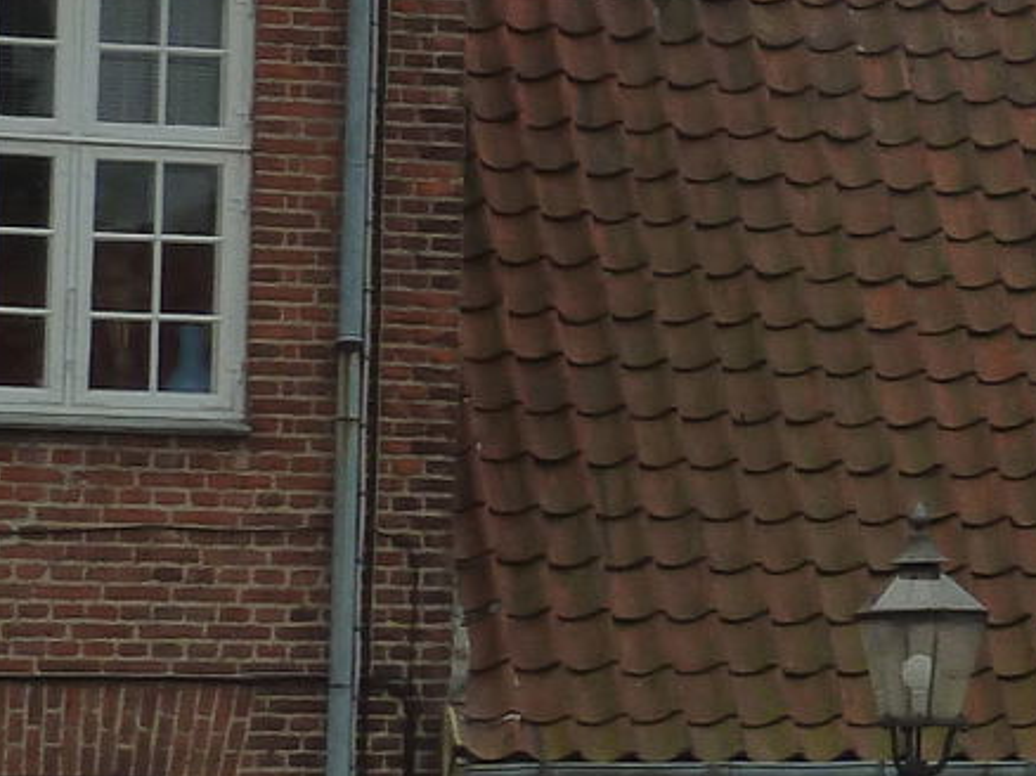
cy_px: 121
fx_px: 6820
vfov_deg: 6.5
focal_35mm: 228
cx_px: 2204
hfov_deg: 8.2
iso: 125
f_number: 5
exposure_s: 1/500
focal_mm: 8.5
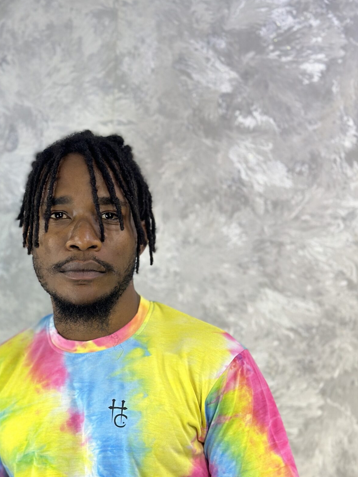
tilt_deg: -1.8
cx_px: 98
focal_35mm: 78
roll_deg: +0.7
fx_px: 1075
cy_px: 332
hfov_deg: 18.8
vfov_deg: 24.8
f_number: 1.78
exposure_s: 1/180
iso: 160
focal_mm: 6.86
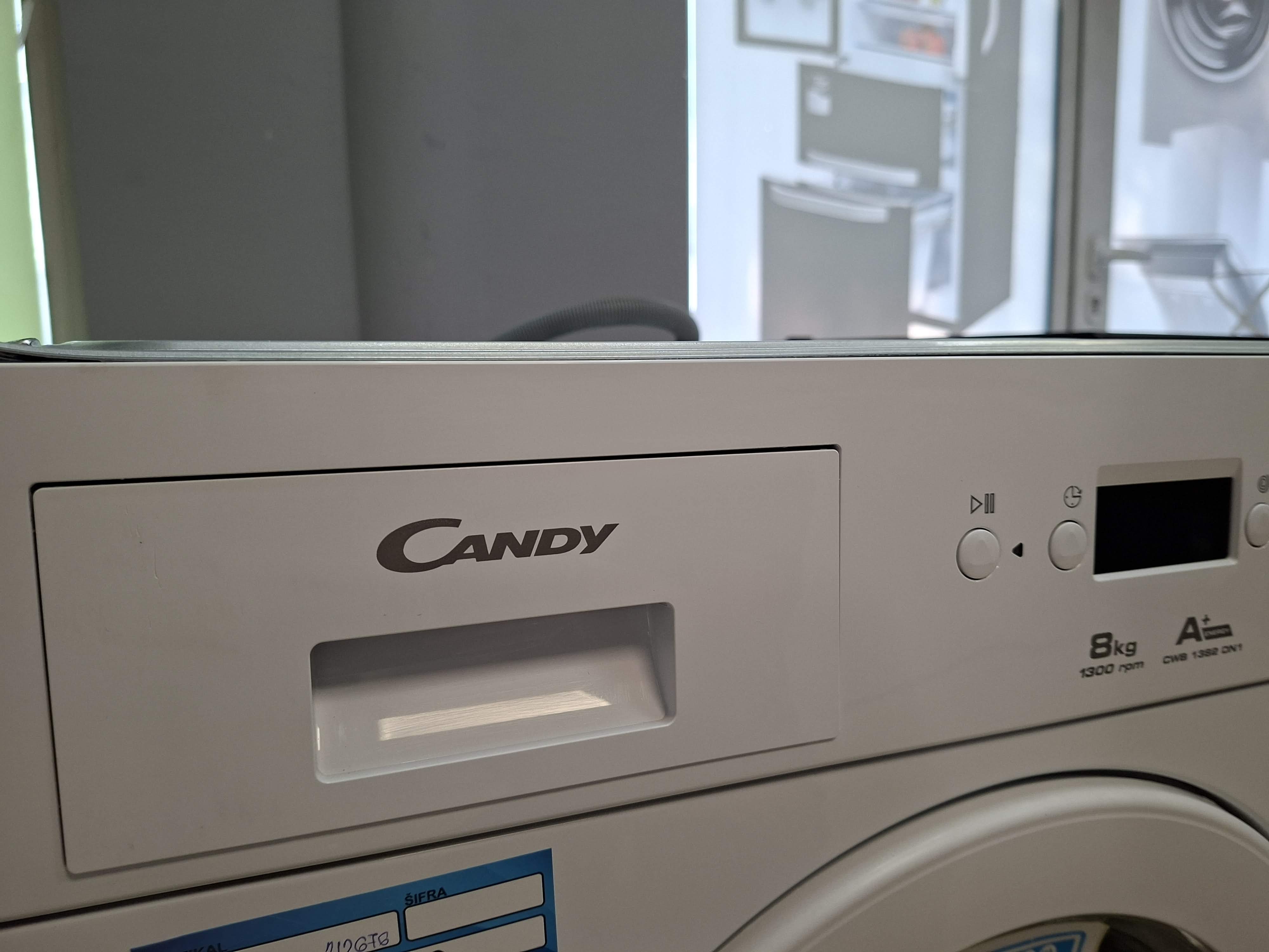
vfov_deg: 58.9
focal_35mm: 23
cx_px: 634
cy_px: 476
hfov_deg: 73.9
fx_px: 843
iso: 125
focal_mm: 5.54
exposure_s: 1/100
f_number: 1.8
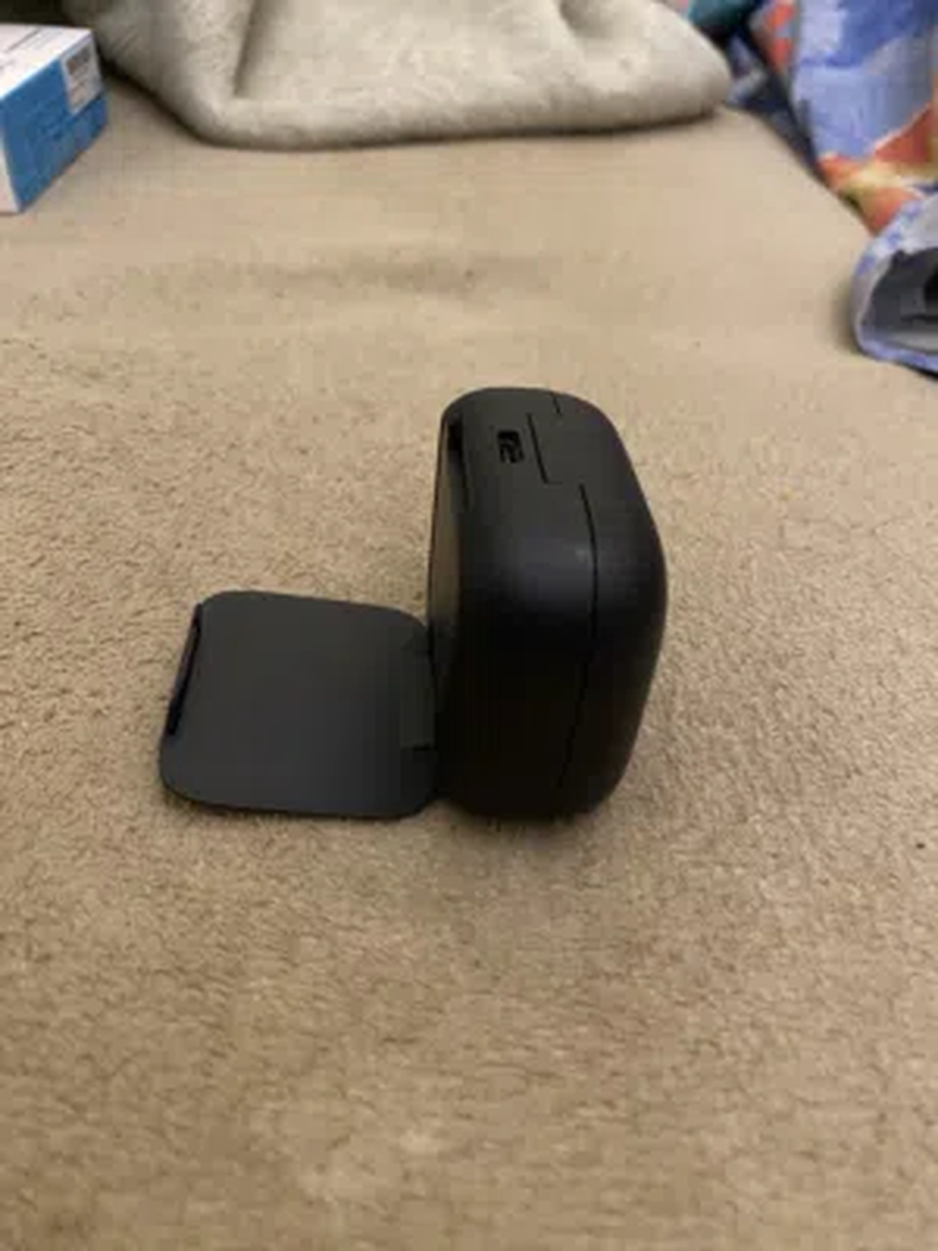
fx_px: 939
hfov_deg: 53.1
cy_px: 626
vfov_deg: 67.3
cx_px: 469
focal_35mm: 26
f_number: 1.8
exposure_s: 1/30
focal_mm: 4.25
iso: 640
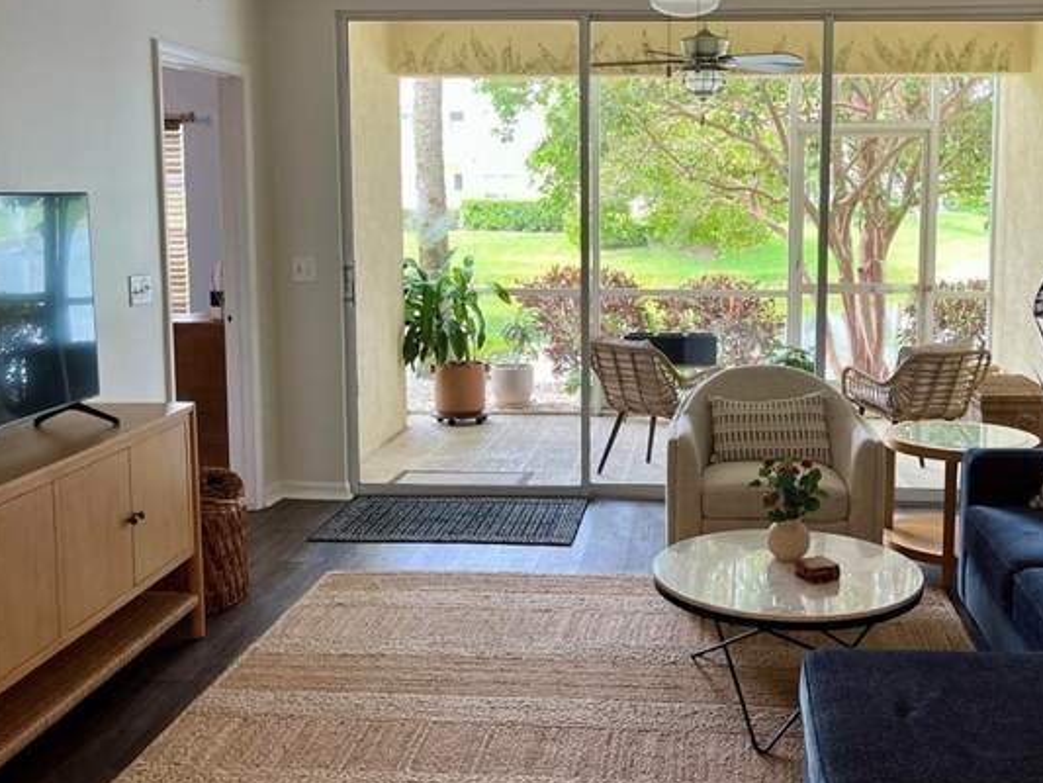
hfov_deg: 47.4
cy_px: 315
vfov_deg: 36.7
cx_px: 648
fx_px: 1175
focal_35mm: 39
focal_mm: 5.1
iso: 80
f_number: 1.6
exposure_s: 1/120
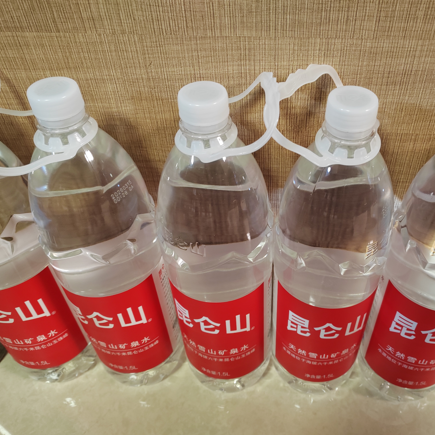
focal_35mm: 32
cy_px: 217
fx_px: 455
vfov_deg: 51.1
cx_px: 266
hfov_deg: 50.7
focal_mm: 5.52
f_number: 1.9
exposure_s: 1/50
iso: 1600
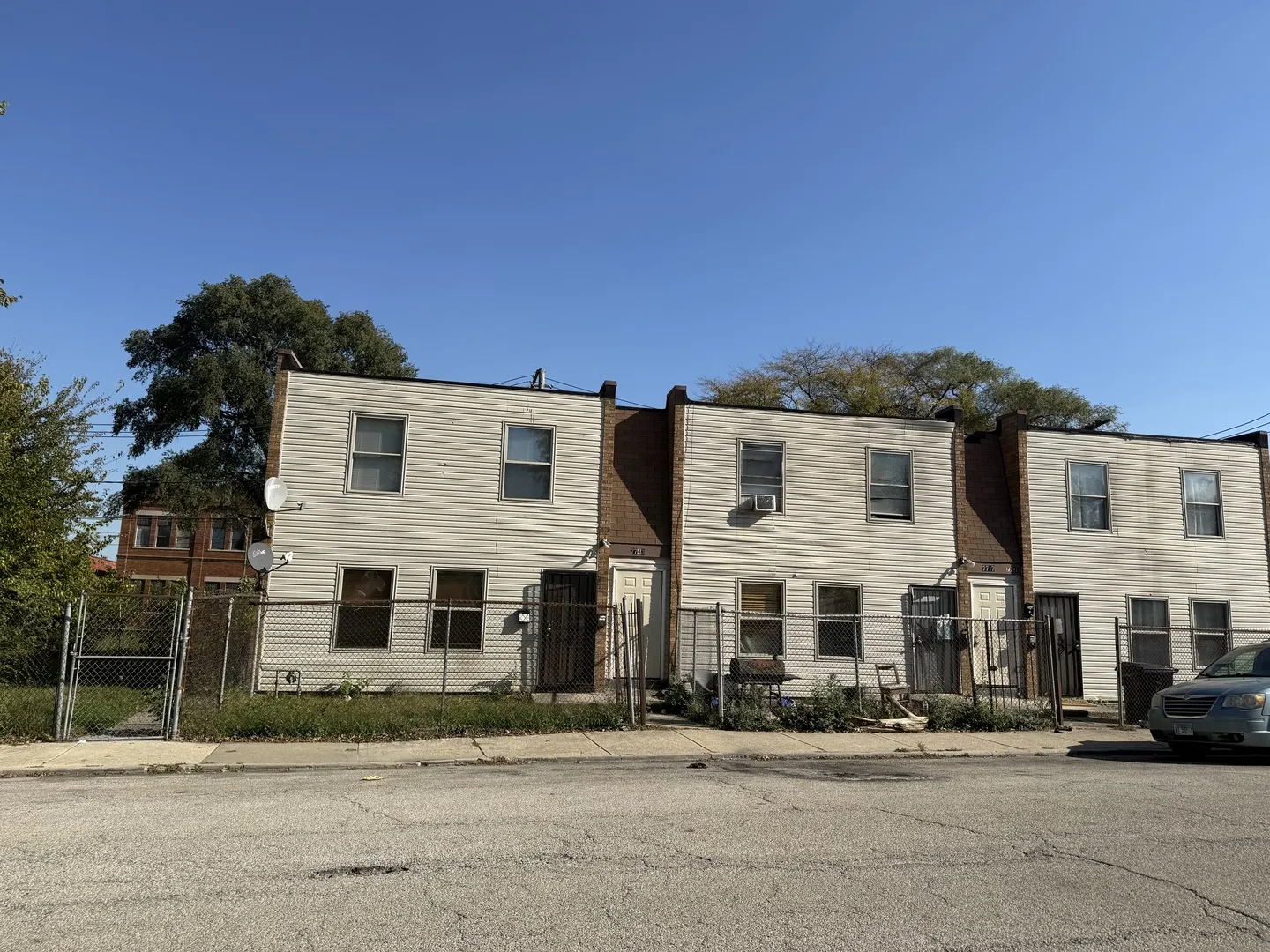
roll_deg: -0.8
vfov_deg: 56.8
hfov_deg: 71.6
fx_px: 881
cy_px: 476
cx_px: 635
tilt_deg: +10.1
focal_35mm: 24
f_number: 1.78
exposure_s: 1/5319
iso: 80
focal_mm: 6.76
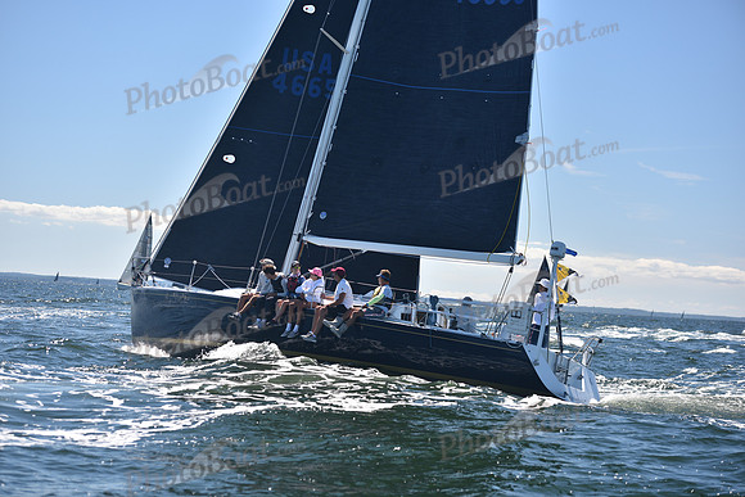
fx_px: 1759
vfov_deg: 16.1
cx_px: 372
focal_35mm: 85
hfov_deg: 23.9
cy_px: 248
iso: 200
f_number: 3.5
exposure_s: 1/800
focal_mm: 85
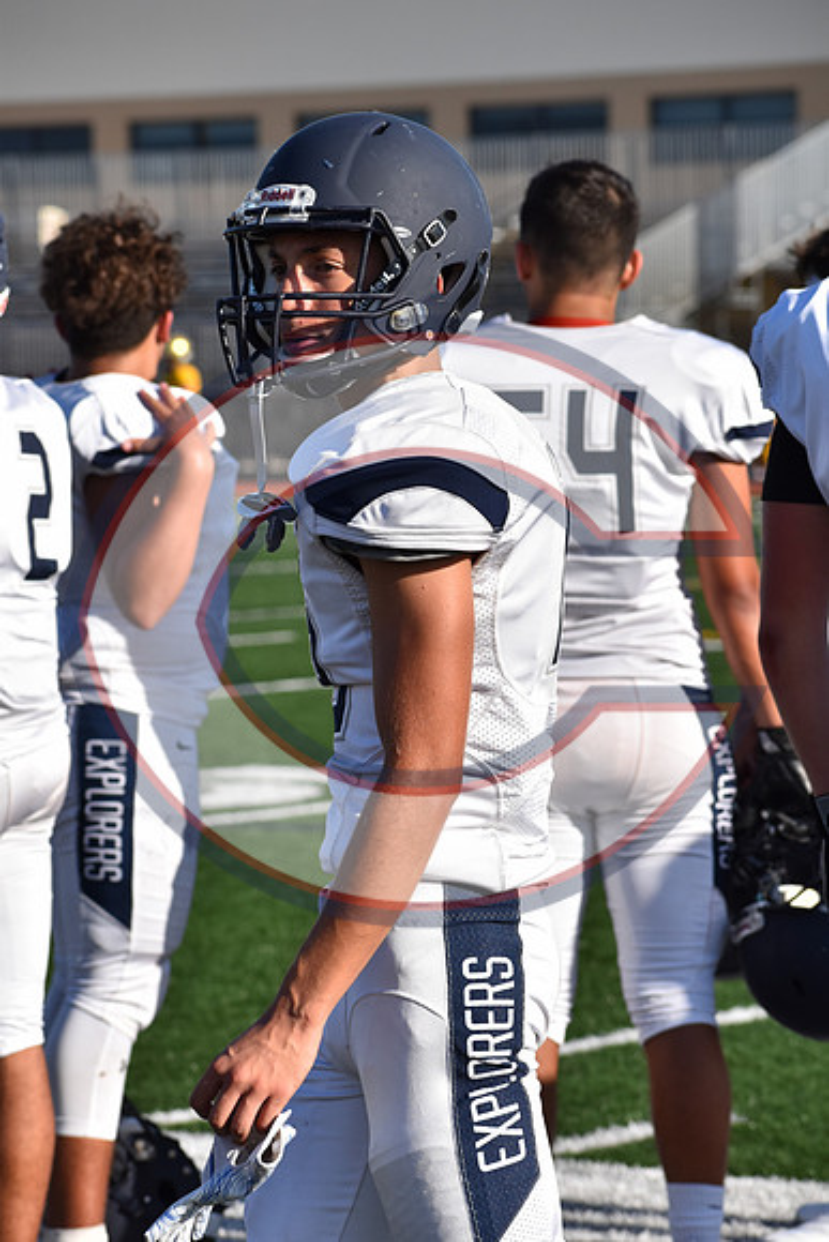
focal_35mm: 174
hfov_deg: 7.9
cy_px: 621
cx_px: 414
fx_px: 6006
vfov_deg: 11.8
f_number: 7.1
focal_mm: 116
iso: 400
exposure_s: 1/2000
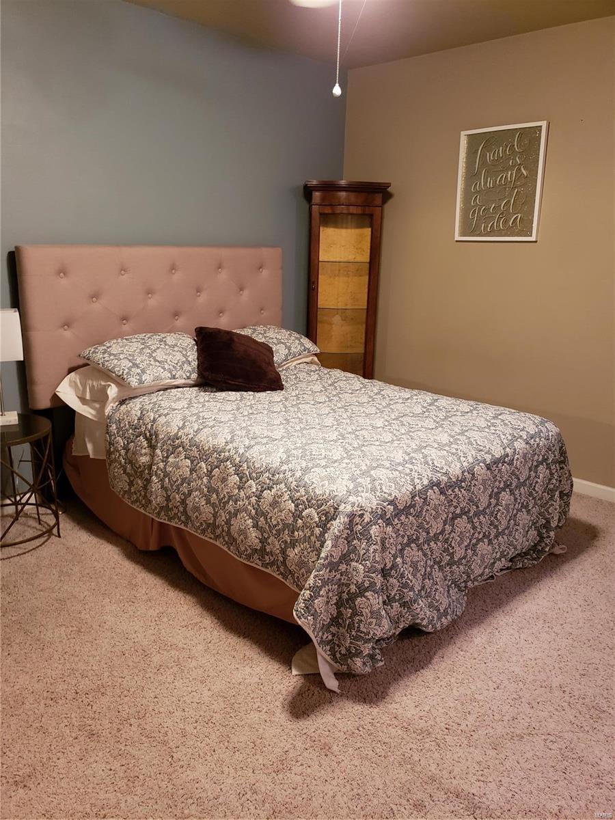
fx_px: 616
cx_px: 308
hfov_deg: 53.1
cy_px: 410
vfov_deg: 67.3
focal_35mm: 26
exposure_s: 1/17
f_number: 1.5
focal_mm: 4.3
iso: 250
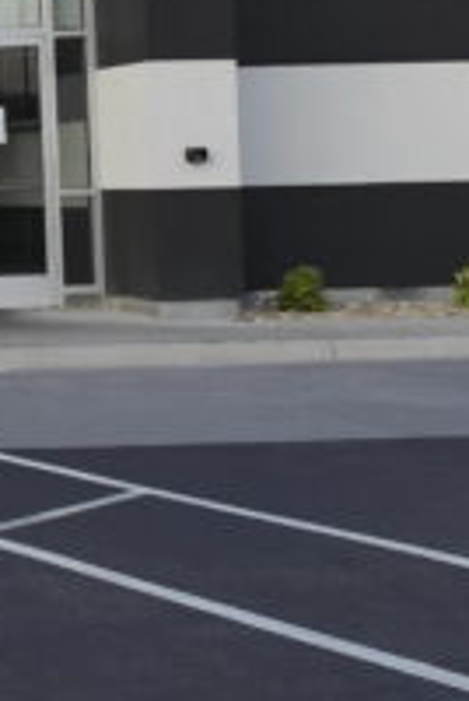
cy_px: 88
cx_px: -612
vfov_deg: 17.5
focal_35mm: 115
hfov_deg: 10.5
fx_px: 2239
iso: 100
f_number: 4
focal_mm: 20
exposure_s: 1/125
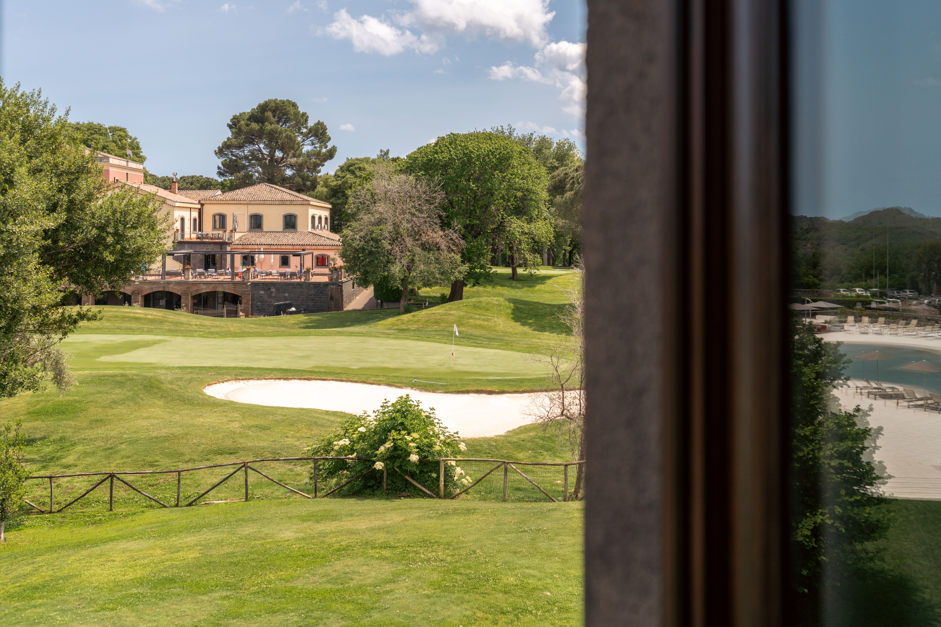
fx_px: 915
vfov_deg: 37.9
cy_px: 314
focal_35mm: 35
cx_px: 470
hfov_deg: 54.4
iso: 200
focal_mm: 35
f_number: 2.8
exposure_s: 1/3200
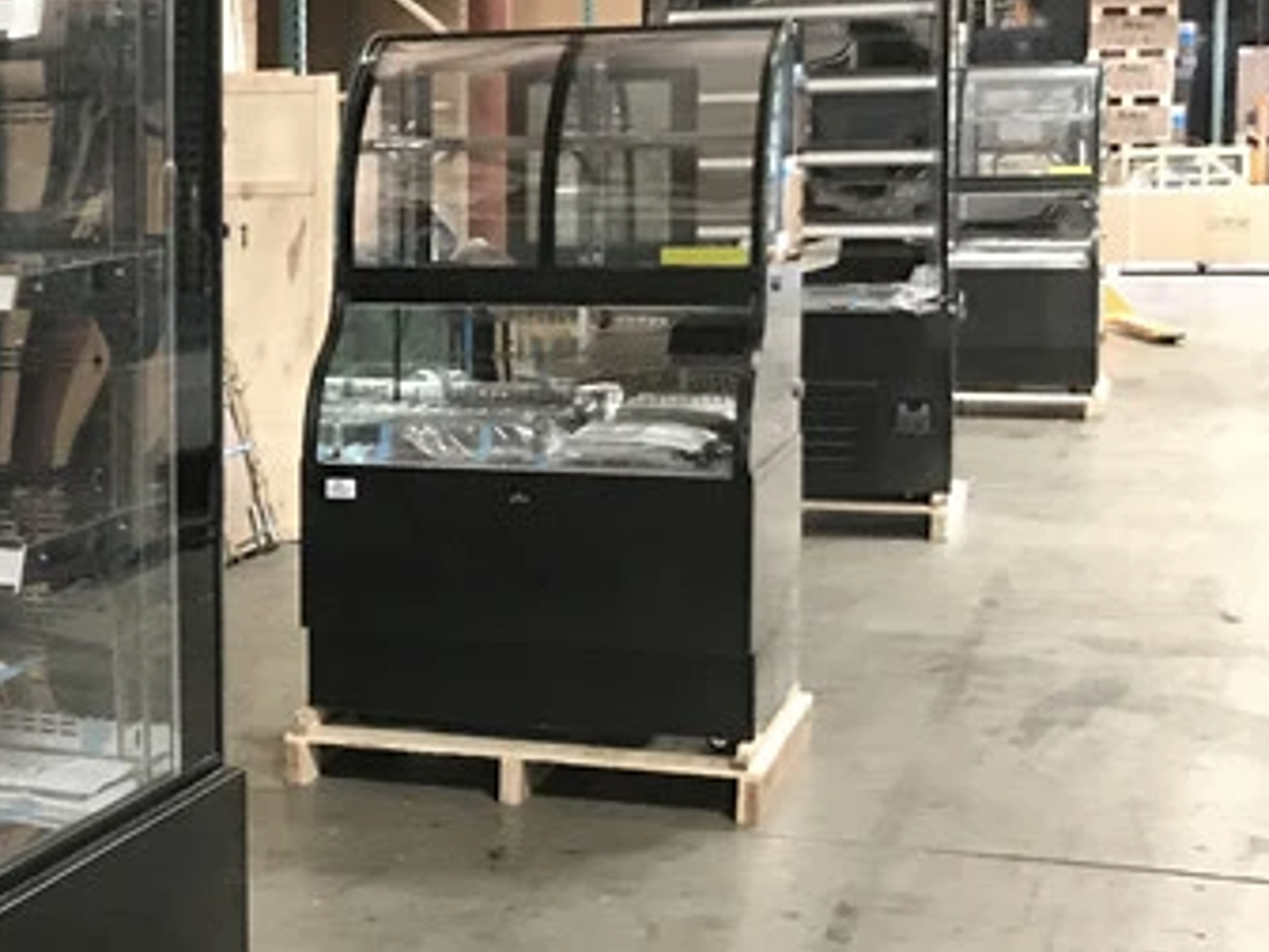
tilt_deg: -5.8
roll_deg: +2.0
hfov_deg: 23.3
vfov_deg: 19.6
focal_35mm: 75
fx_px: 2749
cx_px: -344
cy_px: 444
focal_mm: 3.99
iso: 100
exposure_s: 1/15
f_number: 1.8
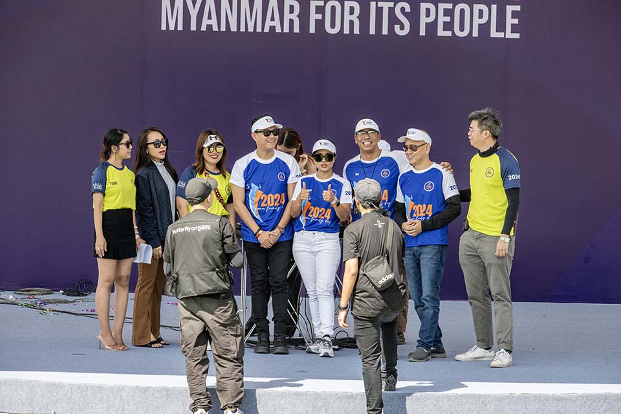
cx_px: 310
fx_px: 6899
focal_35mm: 400
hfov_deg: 5.2
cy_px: 207
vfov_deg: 3.4
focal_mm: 400
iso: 900
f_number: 8
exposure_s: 1/500
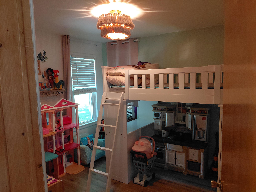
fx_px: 185
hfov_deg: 69.4
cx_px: 128
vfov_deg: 54.9
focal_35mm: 25
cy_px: 96
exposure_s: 1/60
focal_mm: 4.69
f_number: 1.8
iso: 320
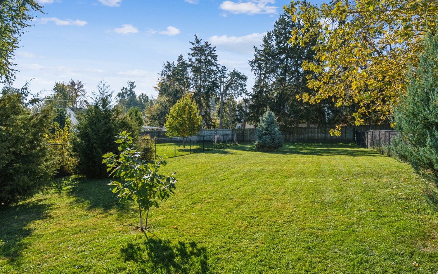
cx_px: 216
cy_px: 132
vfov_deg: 47.6
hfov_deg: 70.4
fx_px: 310
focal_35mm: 26
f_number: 4
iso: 400
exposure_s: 1/4000
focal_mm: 25
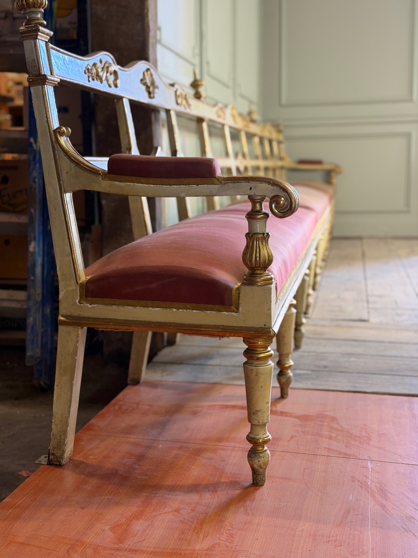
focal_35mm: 48
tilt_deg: -8.0
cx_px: 209
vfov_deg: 39.7
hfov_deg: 30.3
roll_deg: +1.0
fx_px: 773
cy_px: 279
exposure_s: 1/50
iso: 250
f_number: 1.78
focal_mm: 6.76
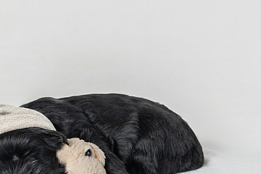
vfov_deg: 16.7
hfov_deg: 24.8
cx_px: 66
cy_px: 138
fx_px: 587
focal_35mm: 81
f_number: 5.6
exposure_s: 1/160
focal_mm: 34
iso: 100
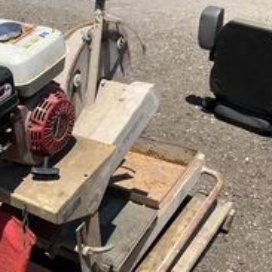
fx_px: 498
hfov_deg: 29.8
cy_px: 195
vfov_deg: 30.2
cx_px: 51
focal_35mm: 56
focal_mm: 3
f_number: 1.8
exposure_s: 1/2058
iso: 25
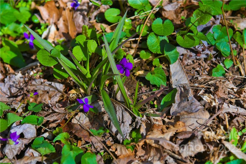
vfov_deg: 11.4
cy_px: 82
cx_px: 123
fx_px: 820
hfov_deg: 17.1
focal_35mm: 120
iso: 400
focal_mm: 120
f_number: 5
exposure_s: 1/400
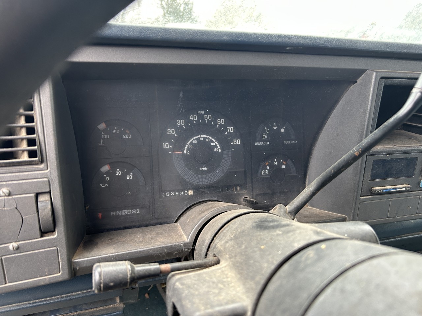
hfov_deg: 67.3
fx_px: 317
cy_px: 158
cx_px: 211
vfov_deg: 53.1
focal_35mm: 26
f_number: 1.5
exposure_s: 1/79
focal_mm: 5.7
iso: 125
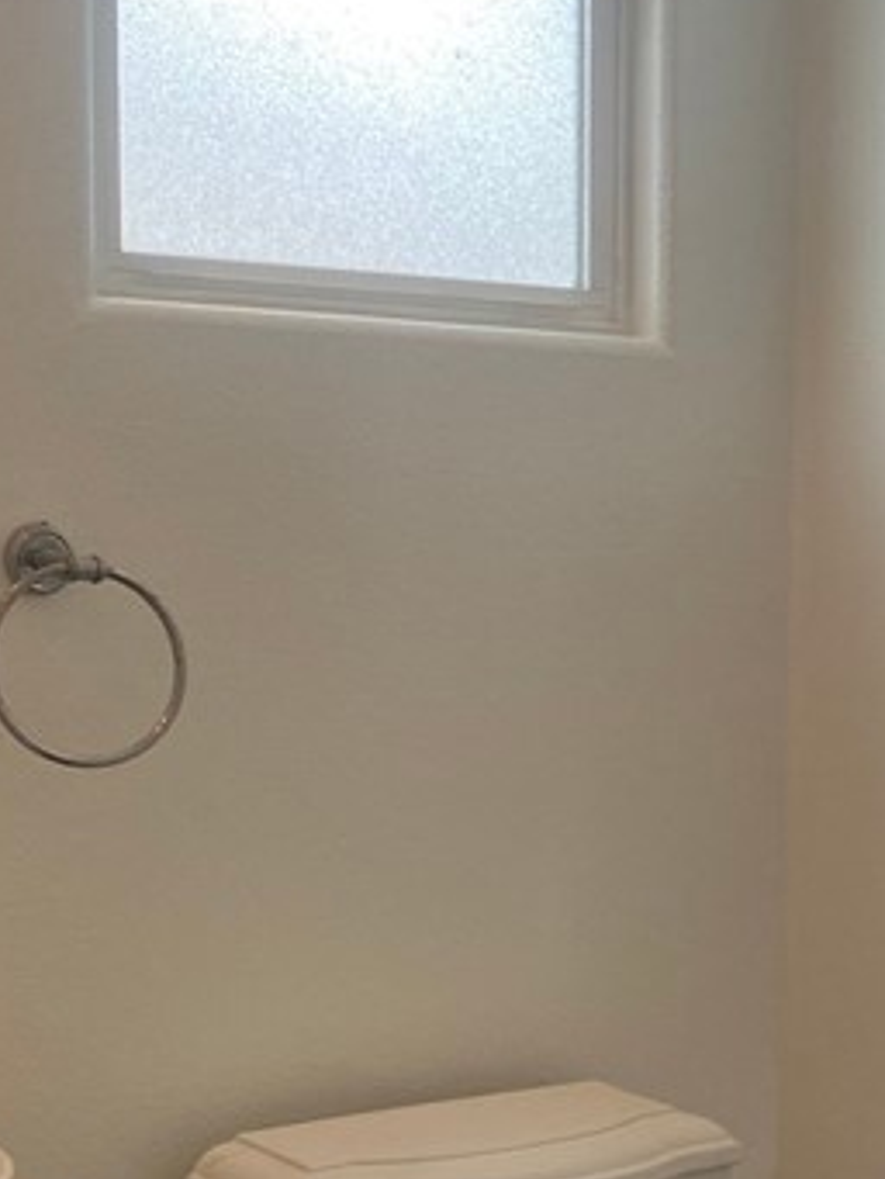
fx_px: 2657
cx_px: 844
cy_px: 889
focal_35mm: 78
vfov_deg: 24.7
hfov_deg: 18.5
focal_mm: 4.25
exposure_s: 1/120
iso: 100
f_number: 1.8
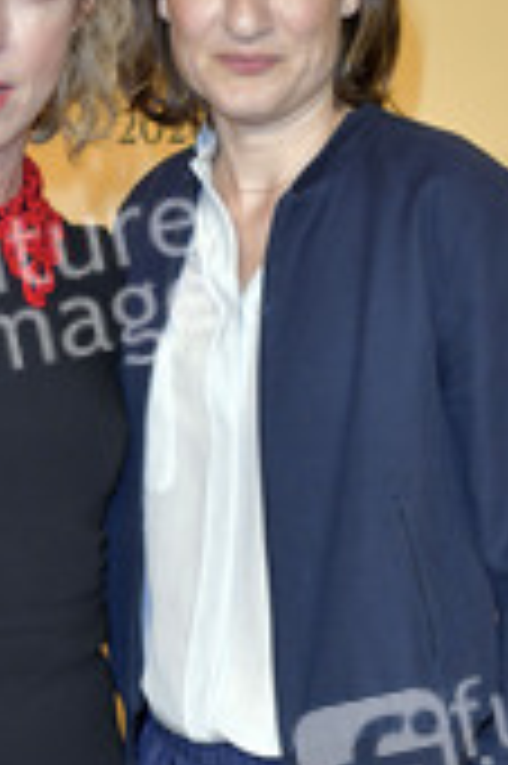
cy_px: 531
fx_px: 2397
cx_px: 117
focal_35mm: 113
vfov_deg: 18.1
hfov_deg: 12.1
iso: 1250
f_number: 5
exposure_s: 1/200
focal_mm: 48
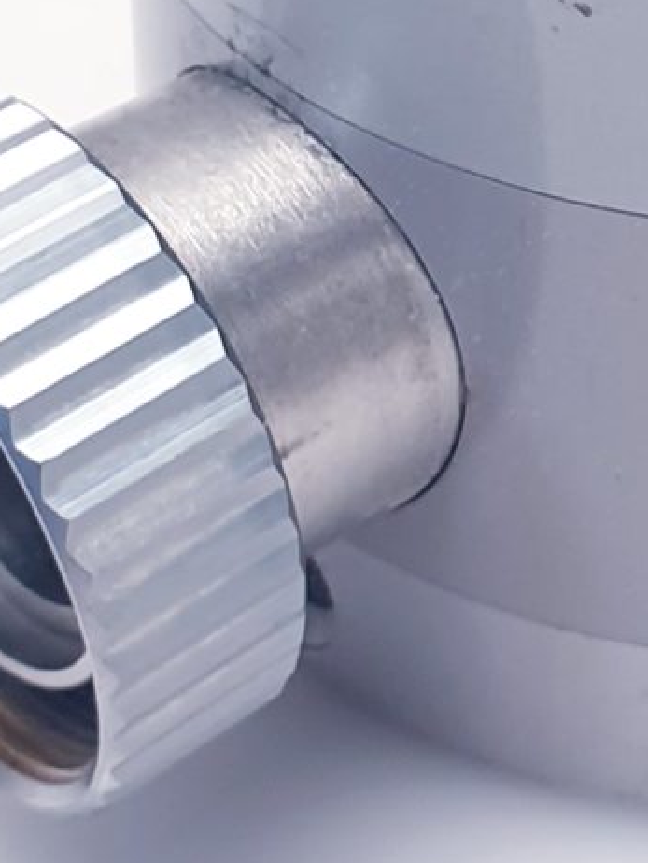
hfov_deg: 10.1
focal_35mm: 144
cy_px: -163
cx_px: 861
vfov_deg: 13.3
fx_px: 3591
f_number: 2.4
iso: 80
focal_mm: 4.3
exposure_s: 1/50
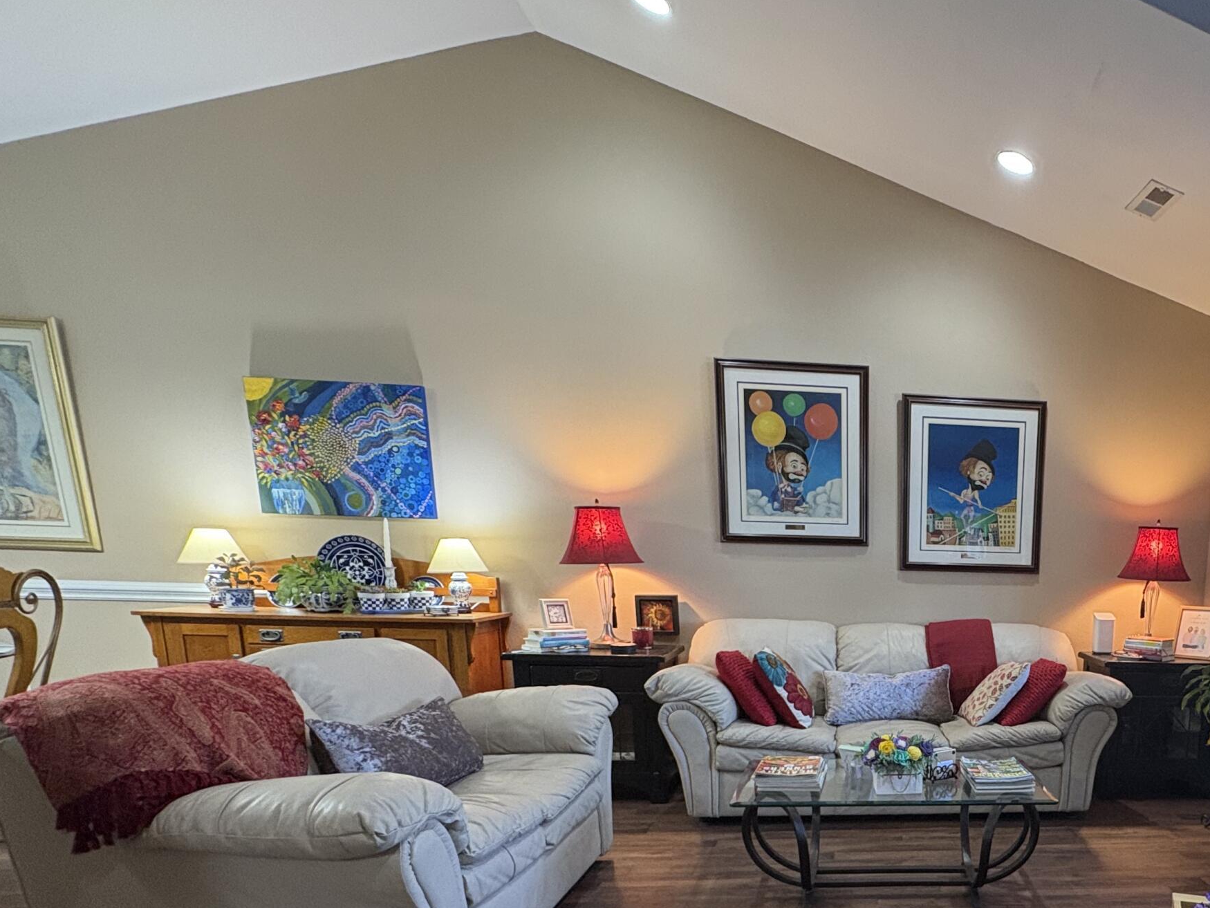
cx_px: 957
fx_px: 839
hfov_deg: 65.5
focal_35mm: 24
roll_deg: -0.7
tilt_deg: -11.4
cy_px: 730
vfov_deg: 53.0
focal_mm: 2.22
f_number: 2.2
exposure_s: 1/60
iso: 400
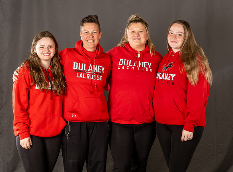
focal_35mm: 114
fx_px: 762
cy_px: 80
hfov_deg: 17.4
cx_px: 142
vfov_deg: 12.9
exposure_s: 1/125
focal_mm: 70
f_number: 5.6
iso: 160
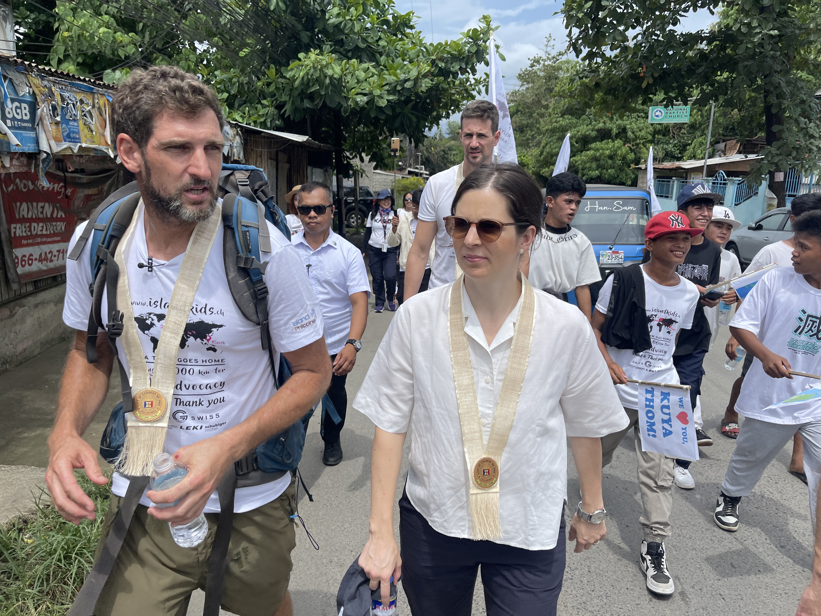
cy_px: 308
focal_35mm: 26
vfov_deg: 53.1
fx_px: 617
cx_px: 410
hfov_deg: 67.3
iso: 32
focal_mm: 5.1
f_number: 1.6
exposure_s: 1/3003
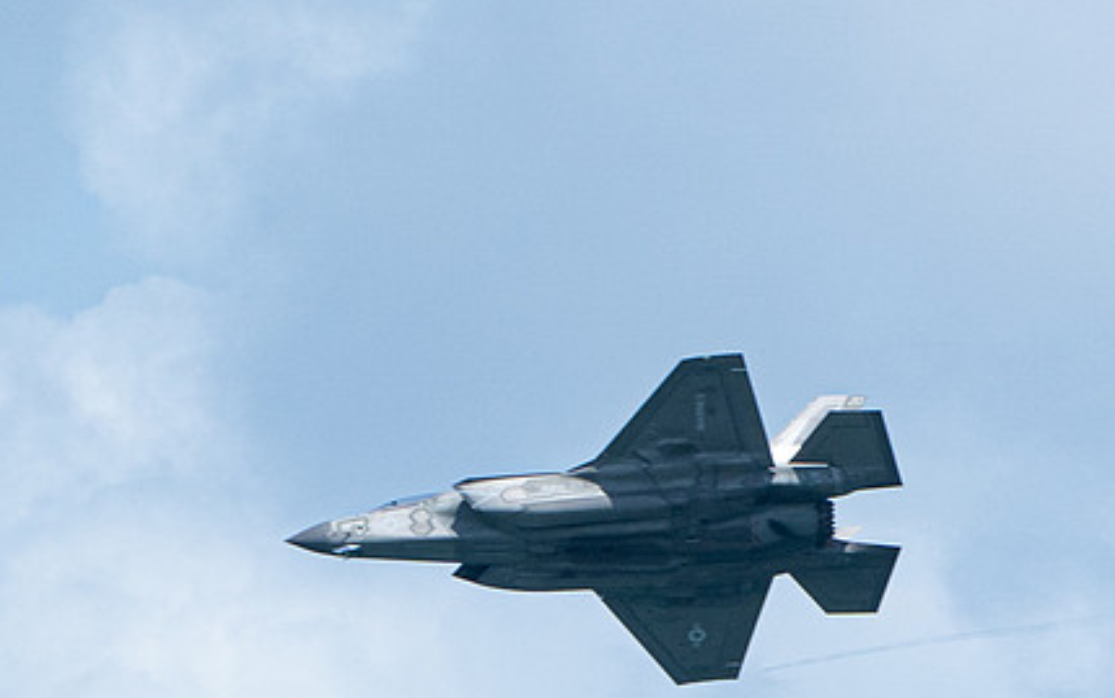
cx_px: 1291
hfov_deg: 1.5
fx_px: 41642
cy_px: 728
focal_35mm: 1370
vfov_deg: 1.0
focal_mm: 400
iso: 640
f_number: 10
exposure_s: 1/1250
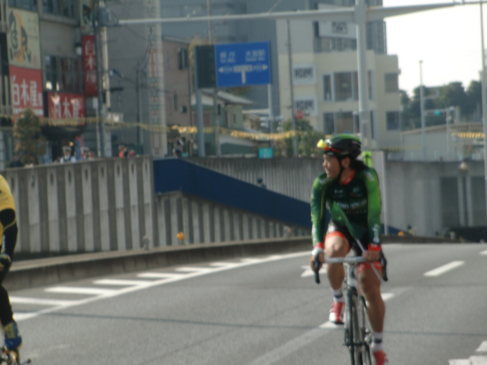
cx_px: 244
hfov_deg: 11.8
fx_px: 2364
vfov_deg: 8.8
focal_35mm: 168
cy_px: 182
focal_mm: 30.1
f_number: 4.8
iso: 64
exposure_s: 1/320
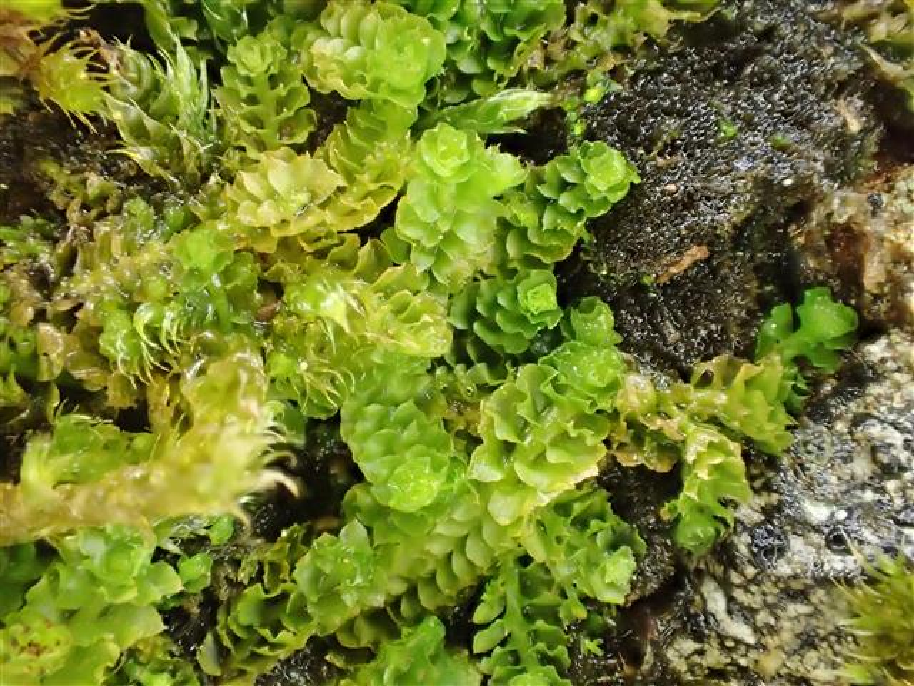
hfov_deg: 46.8
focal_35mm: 40
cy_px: 343
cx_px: 457
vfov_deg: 36.0
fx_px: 1056
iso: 1600
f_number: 4
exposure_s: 1/40
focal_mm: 7.34
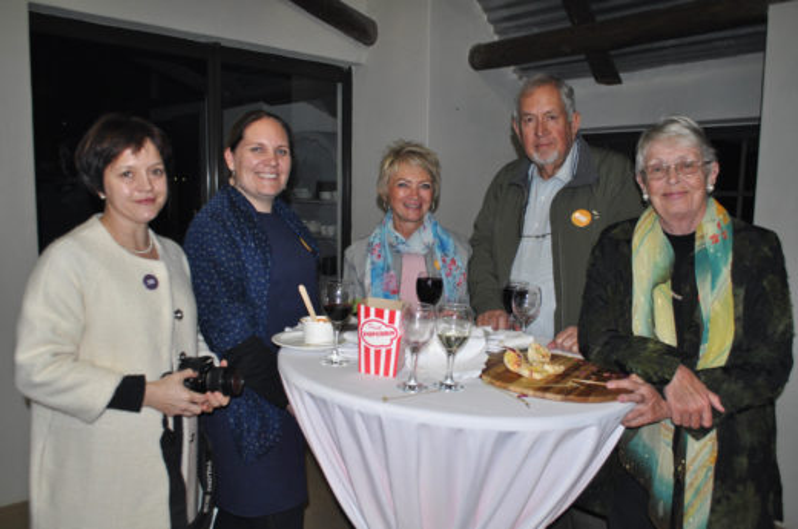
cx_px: 399
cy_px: 264
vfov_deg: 43.5
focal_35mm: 30
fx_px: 664
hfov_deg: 62.0
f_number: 3.8
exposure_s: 1/60
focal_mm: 20
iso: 800
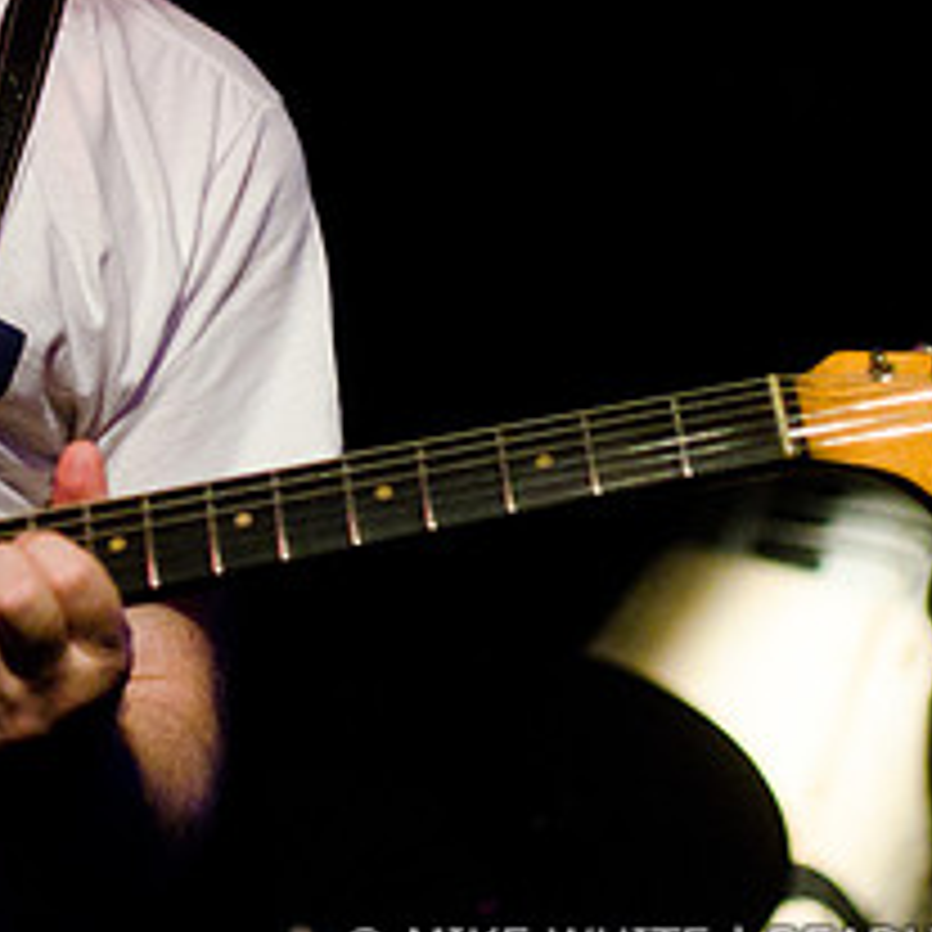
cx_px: 32
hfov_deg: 8.4
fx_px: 6305
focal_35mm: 207
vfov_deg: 8.4
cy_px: 122
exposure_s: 1/80
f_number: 2.8
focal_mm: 58
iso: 1600
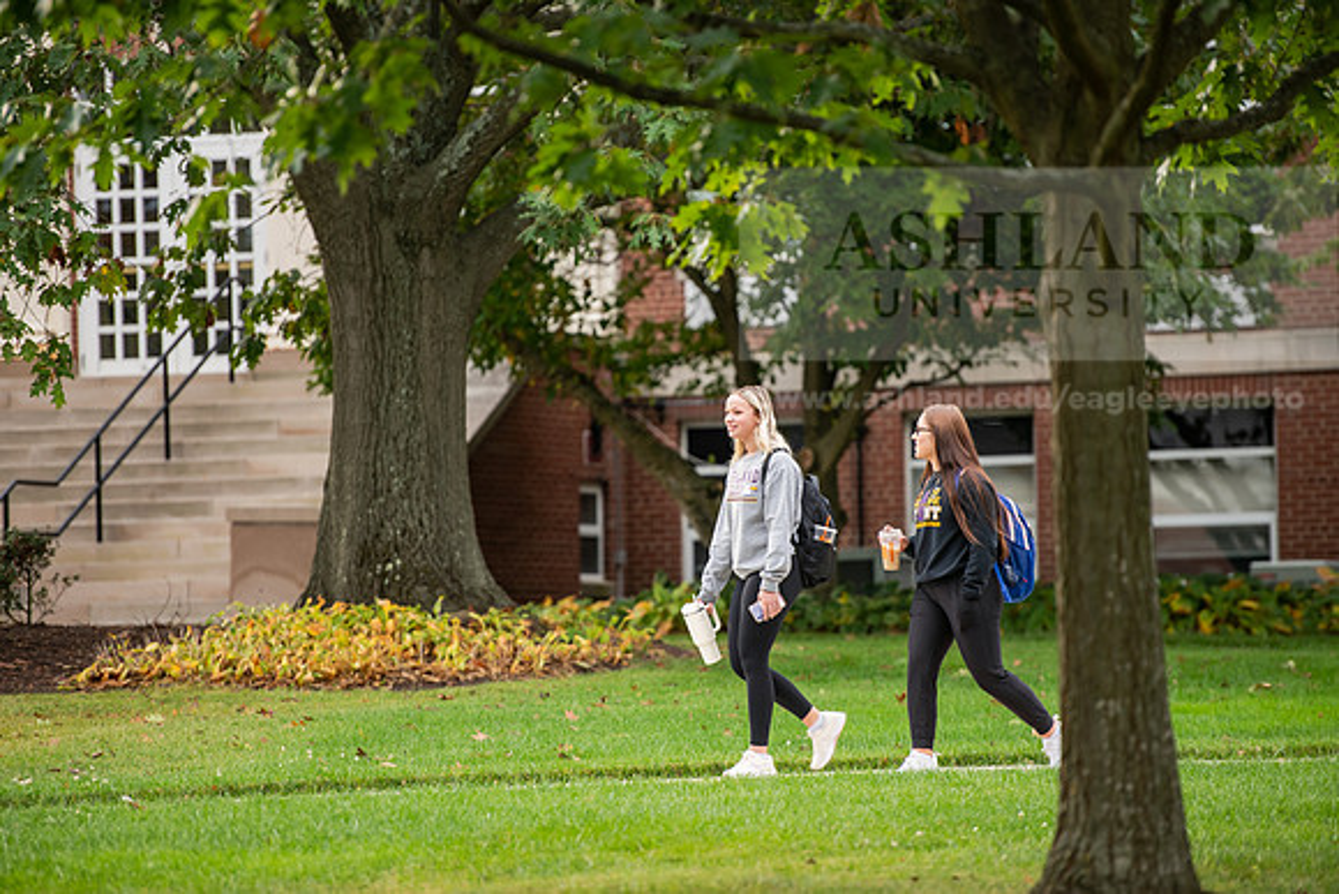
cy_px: 447
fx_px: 7440
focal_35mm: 200
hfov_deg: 10.3
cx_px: 670
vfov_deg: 6.9
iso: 250
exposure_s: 1/250
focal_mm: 200
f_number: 3.2
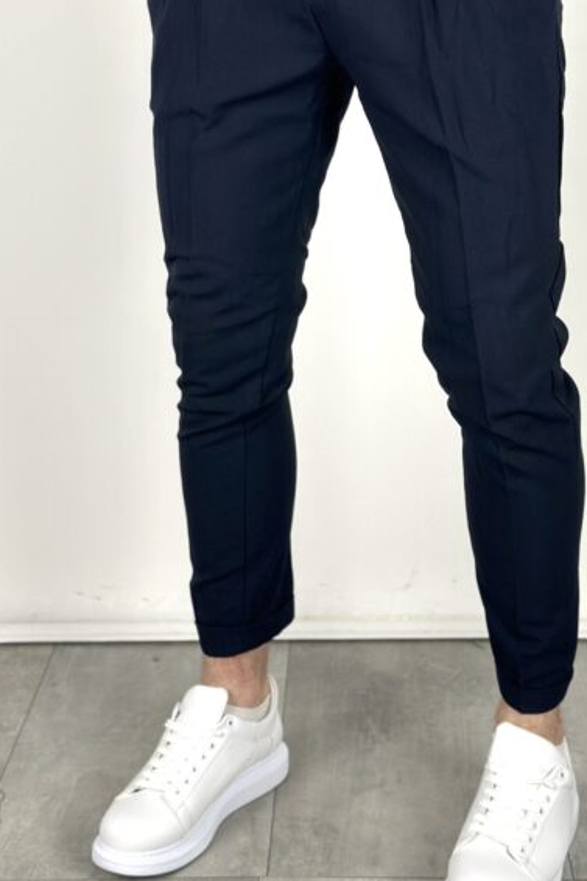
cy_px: 335
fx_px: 1713
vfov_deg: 28.8
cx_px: 367
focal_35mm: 70
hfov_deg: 19.4
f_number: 1.78
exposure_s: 1/205
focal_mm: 6.86
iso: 80
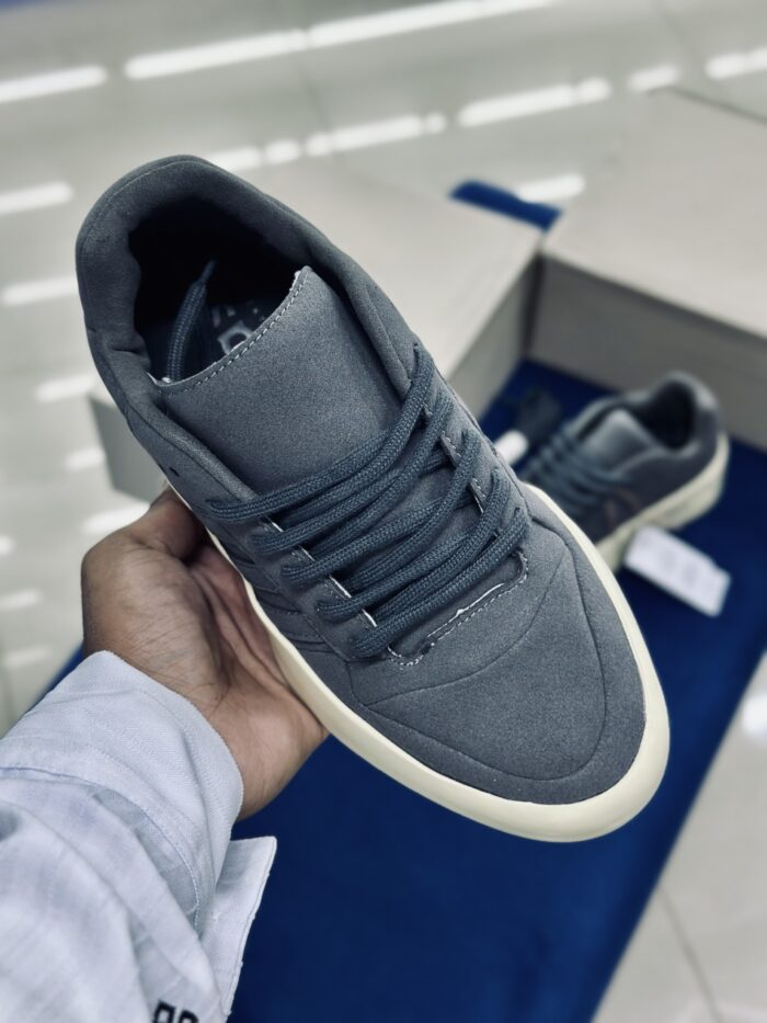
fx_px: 1418
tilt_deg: -52.2
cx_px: 384
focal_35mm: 48
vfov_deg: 39.7
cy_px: 512
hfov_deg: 30.3
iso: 100
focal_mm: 6.86
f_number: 1.78
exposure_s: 1/100
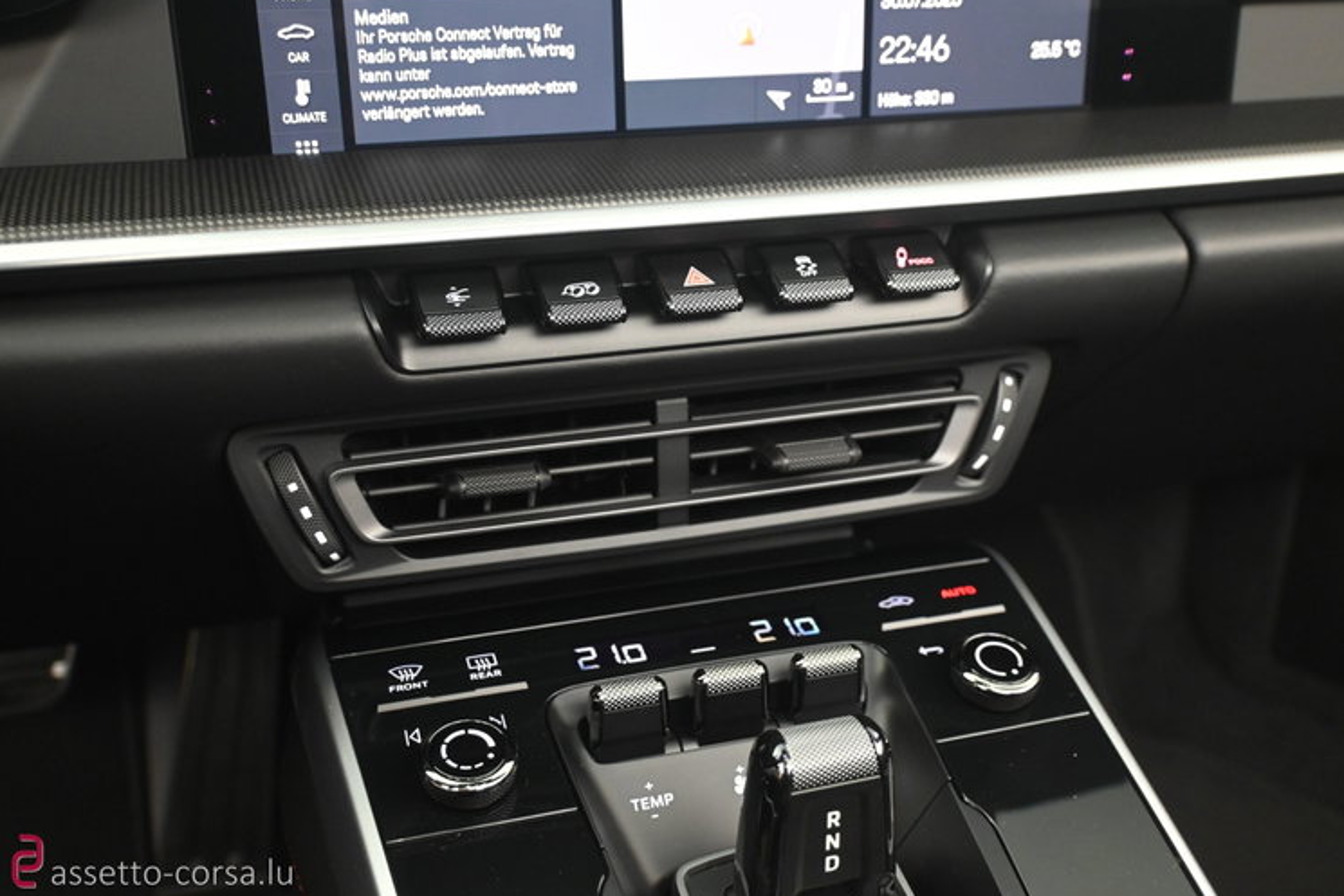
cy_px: 442
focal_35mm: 36
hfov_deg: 53.7
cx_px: 659
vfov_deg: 37.4
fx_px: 1326
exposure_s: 1/20
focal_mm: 23
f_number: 4.2
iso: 2000
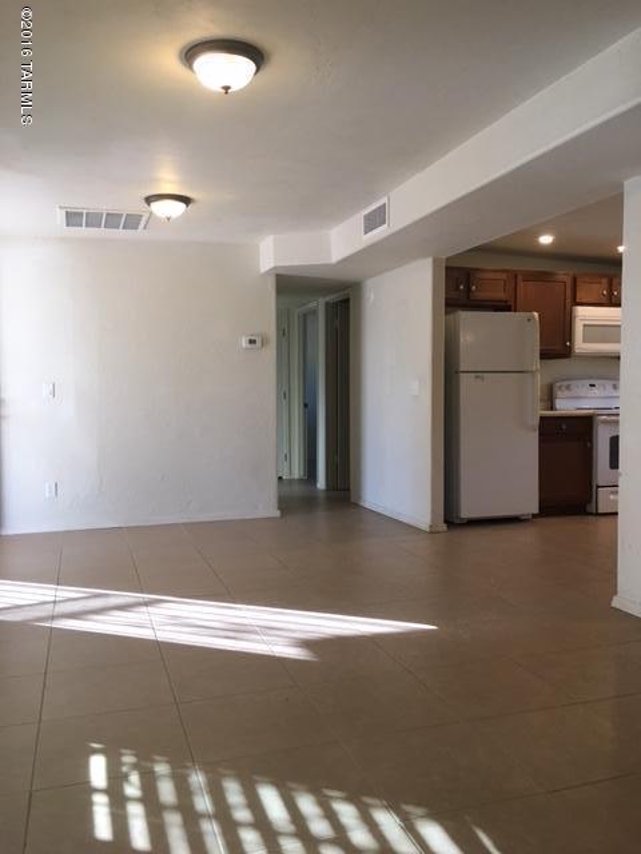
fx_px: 716
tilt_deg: -2.6
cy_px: 427
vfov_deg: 61.7
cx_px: 320
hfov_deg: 48.2
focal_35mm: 29
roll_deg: +0.6
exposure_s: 1/30
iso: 40
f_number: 2.2
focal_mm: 4.15
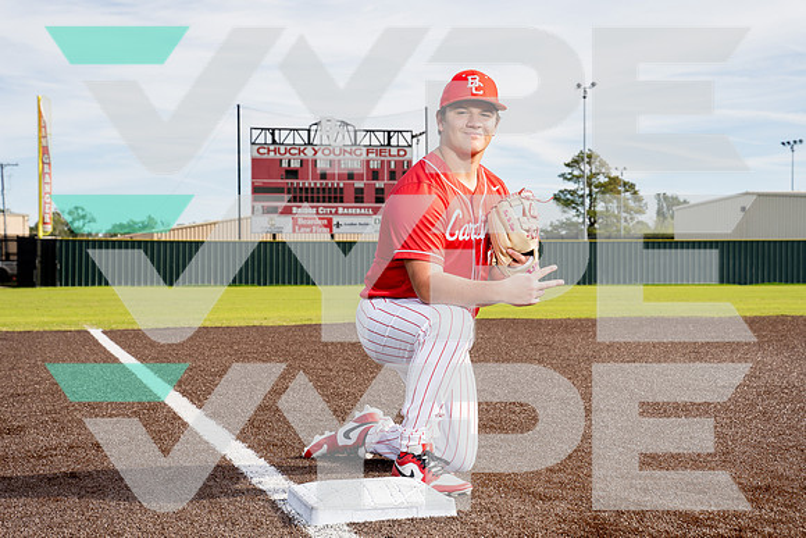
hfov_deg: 32.5
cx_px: 403
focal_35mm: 62
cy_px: 269
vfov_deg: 22.0
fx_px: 1382
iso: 160
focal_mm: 61
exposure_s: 1/250
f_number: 8
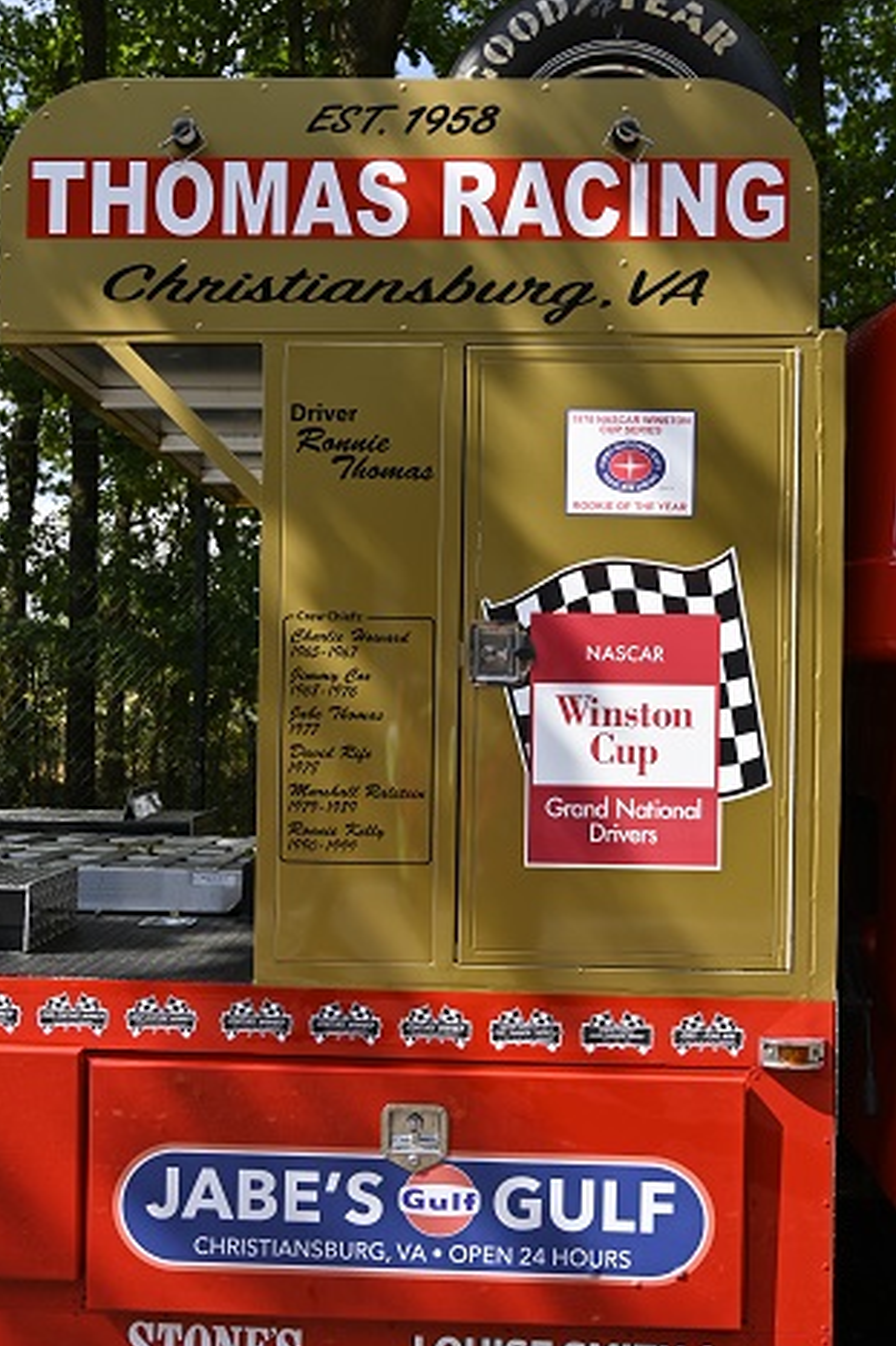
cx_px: 438
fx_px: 1382
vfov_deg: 51.9
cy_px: 680
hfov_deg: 35.9
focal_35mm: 37
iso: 100
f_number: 4
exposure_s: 1/200
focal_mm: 24
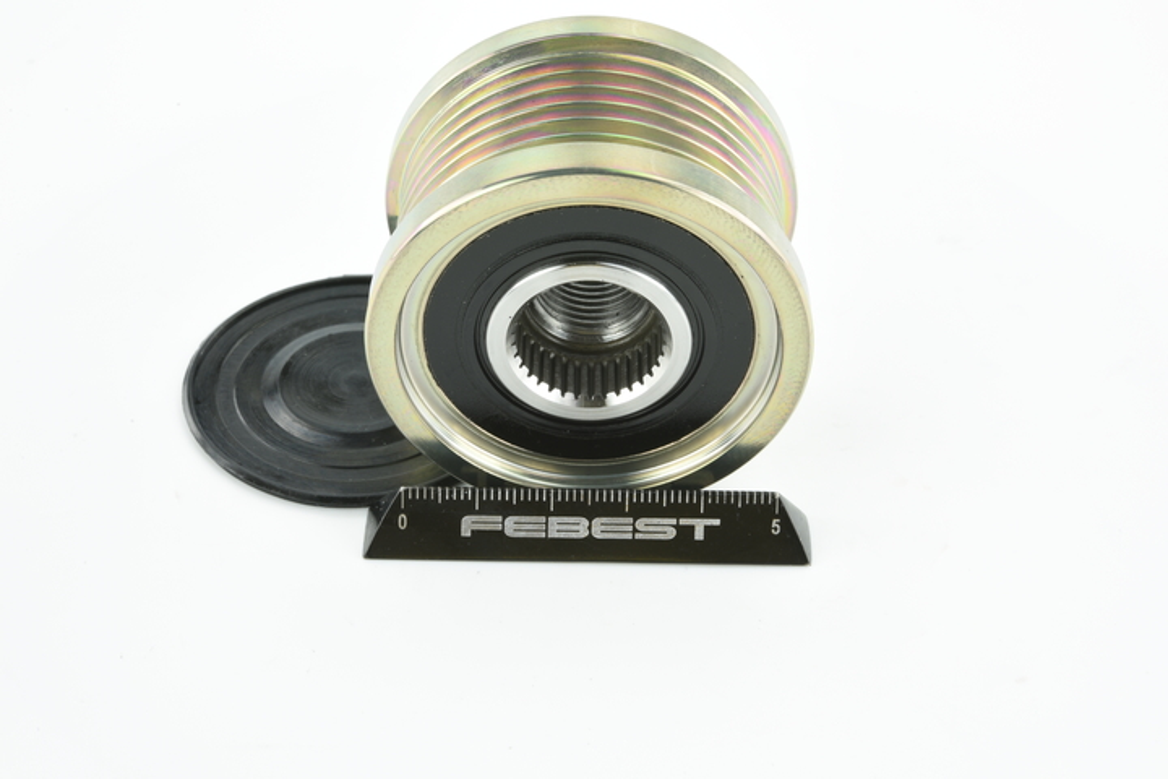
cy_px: 390
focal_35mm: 60
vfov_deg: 22.6
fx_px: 1947
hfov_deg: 33.4
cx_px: 584
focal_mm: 60
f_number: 25
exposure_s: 1/2
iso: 64
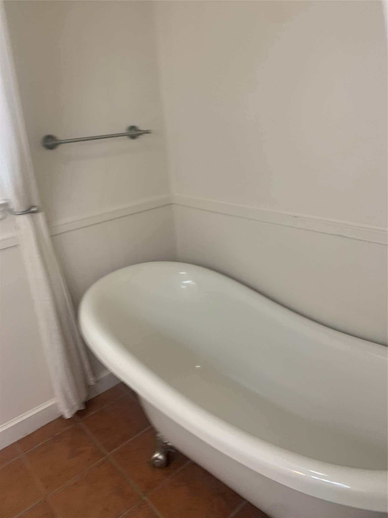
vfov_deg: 67.3
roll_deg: +3.6
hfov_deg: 53.1
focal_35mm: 26
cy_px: 259
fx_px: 389
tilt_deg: -20.5
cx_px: 194
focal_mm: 4.25
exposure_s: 1/60
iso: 64
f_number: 1.8
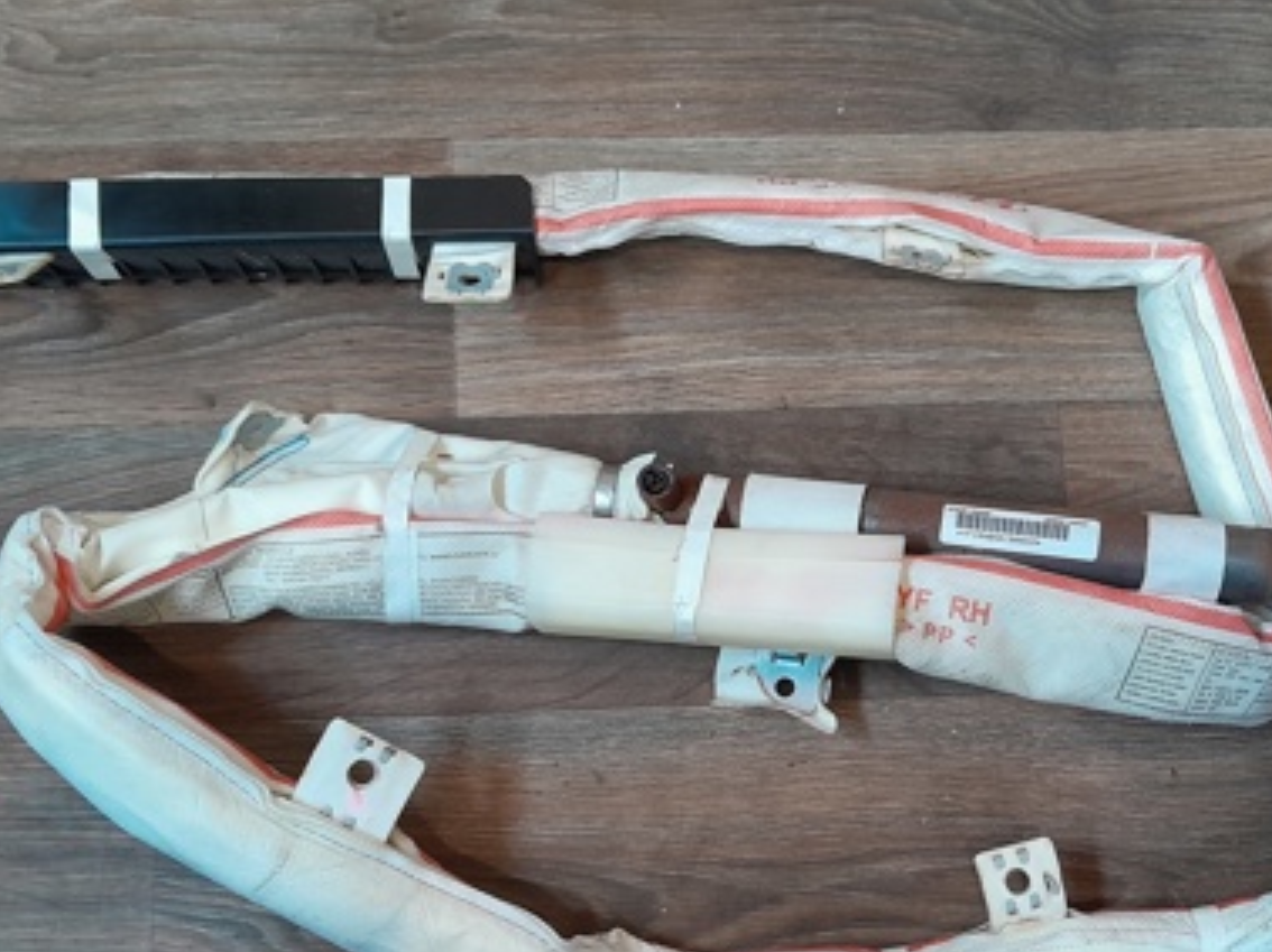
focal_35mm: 44
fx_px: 1616
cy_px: 587
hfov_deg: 42.8
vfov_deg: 32.7
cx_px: 750
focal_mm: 3.98
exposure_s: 1/33
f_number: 1.8
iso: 320
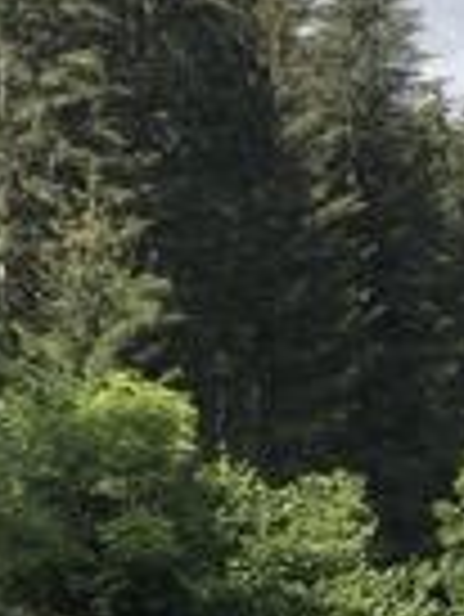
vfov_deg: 18.0
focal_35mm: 106
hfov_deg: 12.4
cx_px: 905
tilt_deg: +3.7
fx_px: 1892
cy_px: 638
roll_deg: +1.0
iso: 20
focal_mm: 4
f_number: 1.8
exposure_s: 1/1499
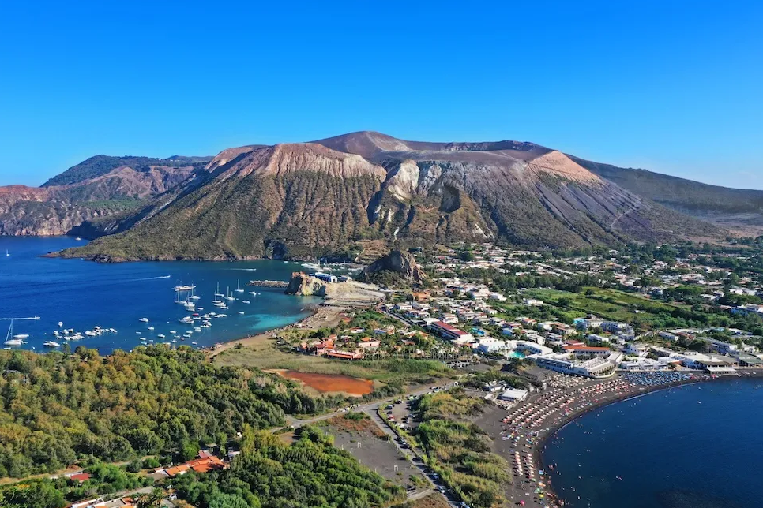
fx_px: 615
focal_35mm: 29
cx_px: 372
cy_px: 252
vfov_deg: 45.0
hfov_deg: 63.7
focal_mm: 10.3
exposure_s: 1/120
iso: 100
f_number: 11
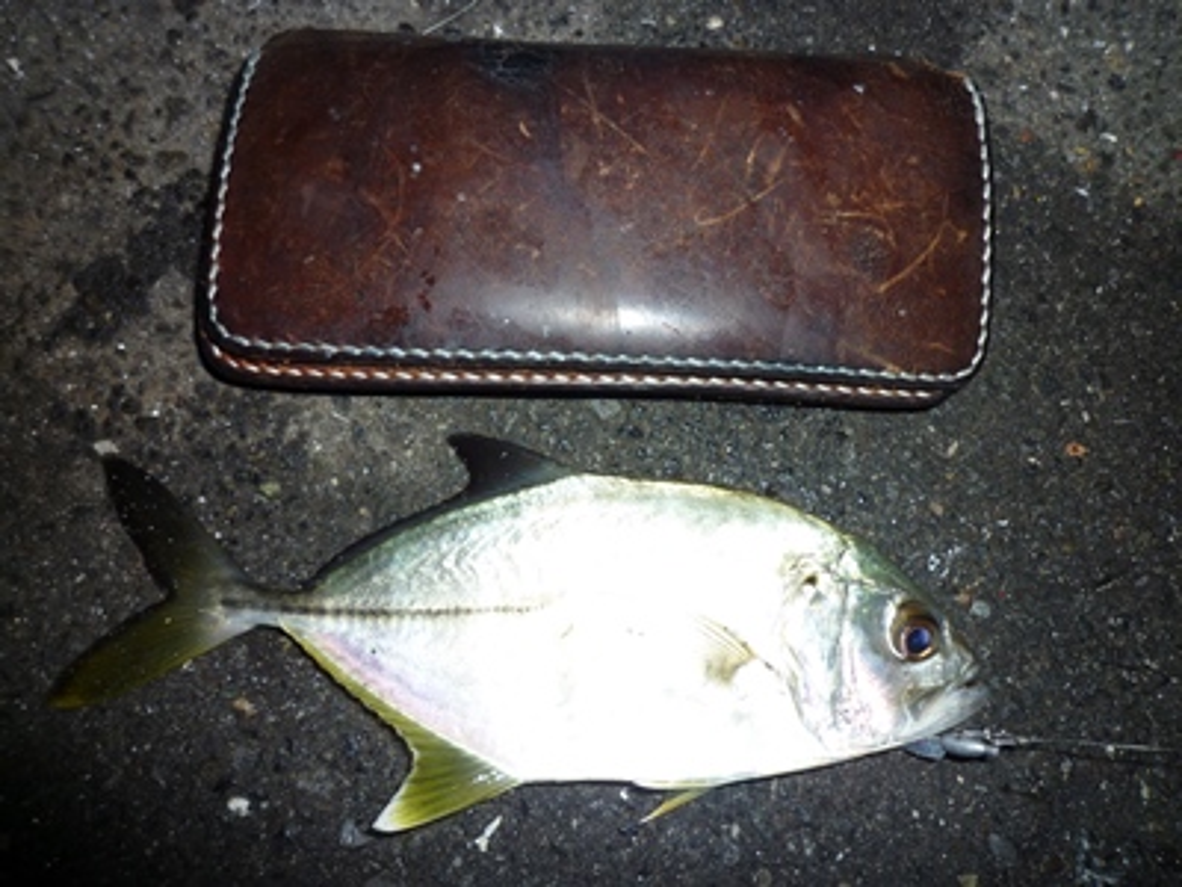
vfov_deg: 54.9
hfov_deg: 69.4
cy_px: 444
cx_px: 591
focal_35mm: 25
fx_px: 854
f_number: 4
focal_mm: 4.4
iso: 100
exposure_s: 1/125
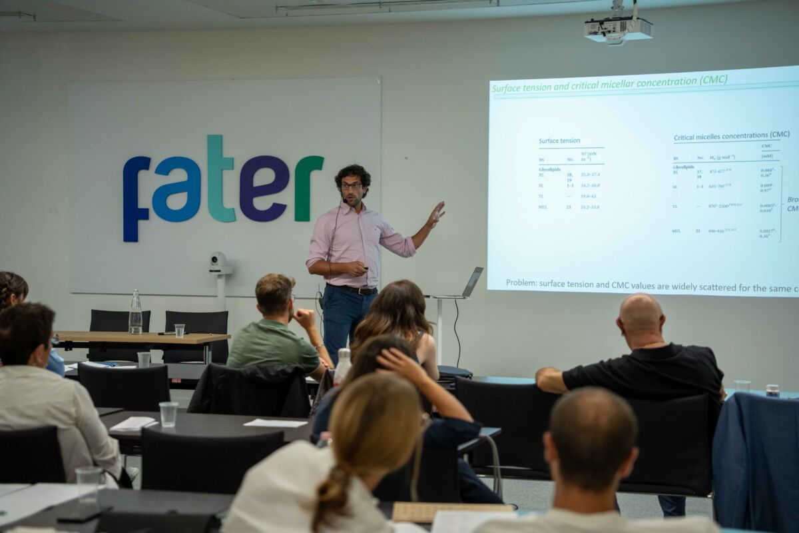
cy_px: 266
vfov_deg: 19.5
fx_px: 1553
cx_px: 400
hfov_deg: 28.8
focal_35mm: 70
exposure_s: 1/320
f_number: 2.8
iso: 2000
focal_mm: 70
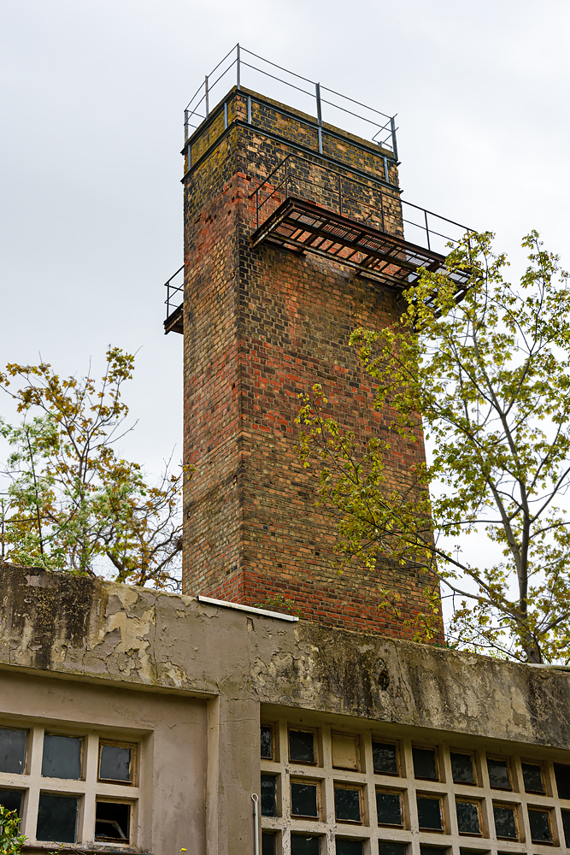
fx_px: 1104
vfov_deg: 42.3
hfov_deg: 29.0
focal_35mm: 46
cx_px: 285
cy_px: 428
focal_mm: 31
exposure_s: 1/1000
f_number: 6.3
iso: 200
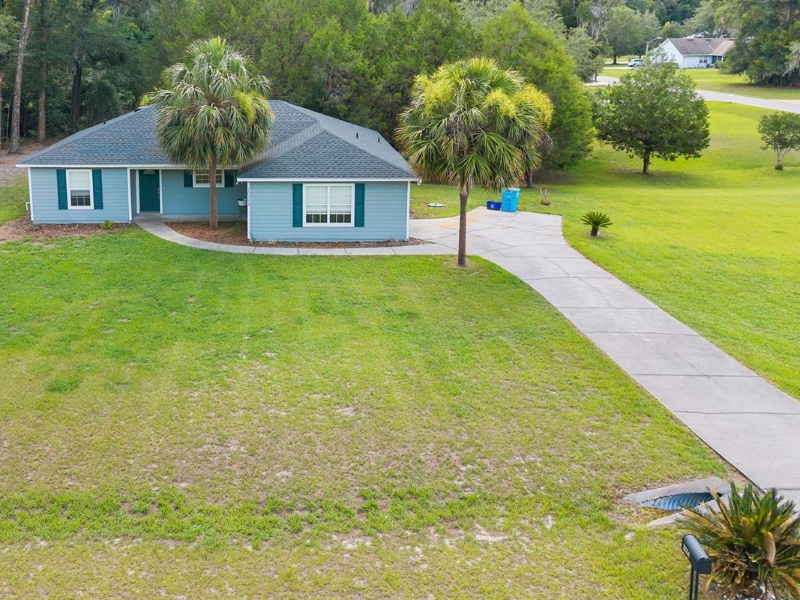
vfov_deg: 39.0
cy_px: 177
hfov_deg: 50.5
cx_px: 273
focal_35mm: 36
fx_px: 832
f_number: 1.8
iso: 100
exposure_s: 1/1000
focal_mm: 8.67
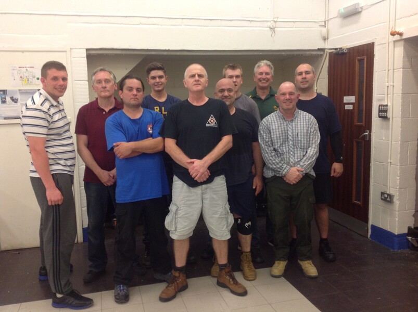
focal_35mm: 35
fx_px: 422
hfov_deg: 52.7
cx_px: 209
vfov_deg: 40.6
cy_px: 156
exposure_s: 1/17
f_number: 2.4
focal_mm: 4.28
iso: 100
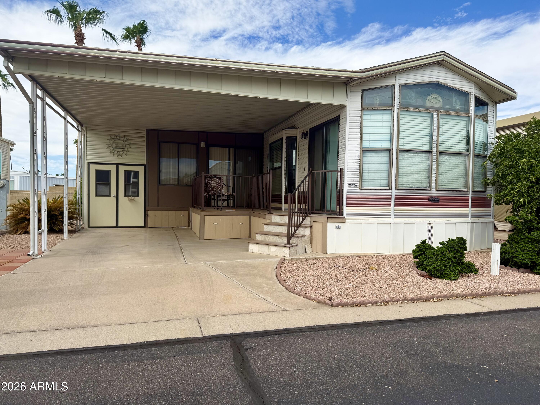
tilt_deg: -0.5
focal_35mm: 24
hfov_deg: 71.6
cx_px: 270
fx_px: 374
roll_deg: -0.8
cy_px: 202
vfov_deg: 56.8
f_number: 1.78
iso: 80
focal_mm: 6.76
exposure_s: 1/3584
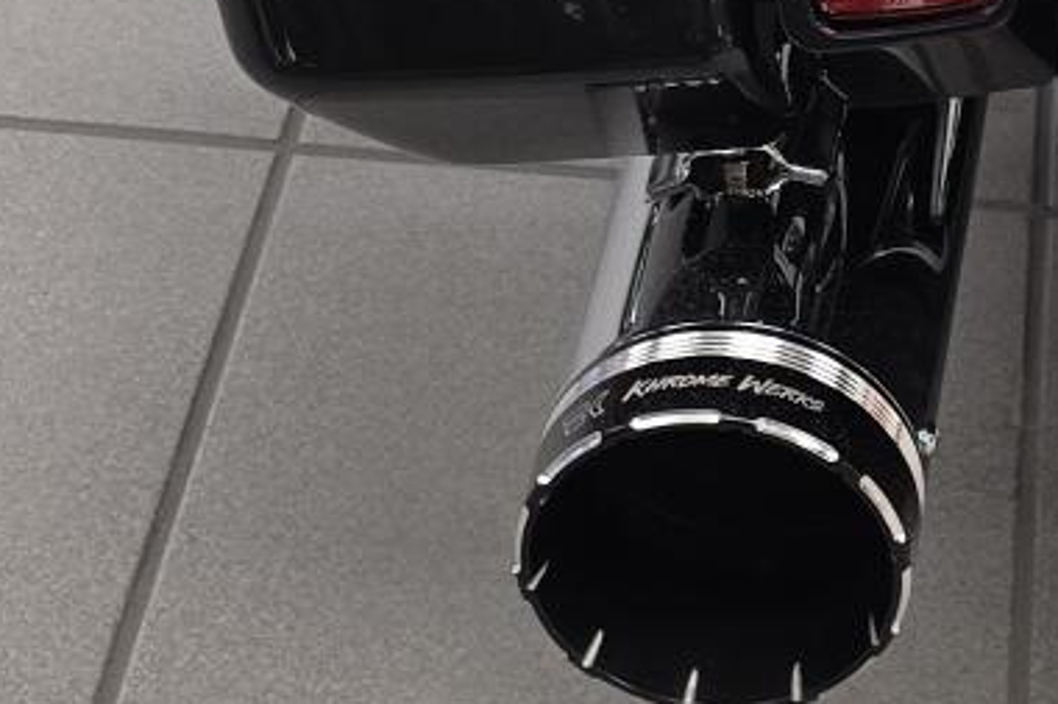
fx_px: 3701
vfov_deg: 10.2
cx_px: 1231
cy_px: -582
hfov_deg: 15.7
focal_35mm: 126
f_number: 1.7
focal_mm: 6.25
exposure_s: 1/120
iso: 200
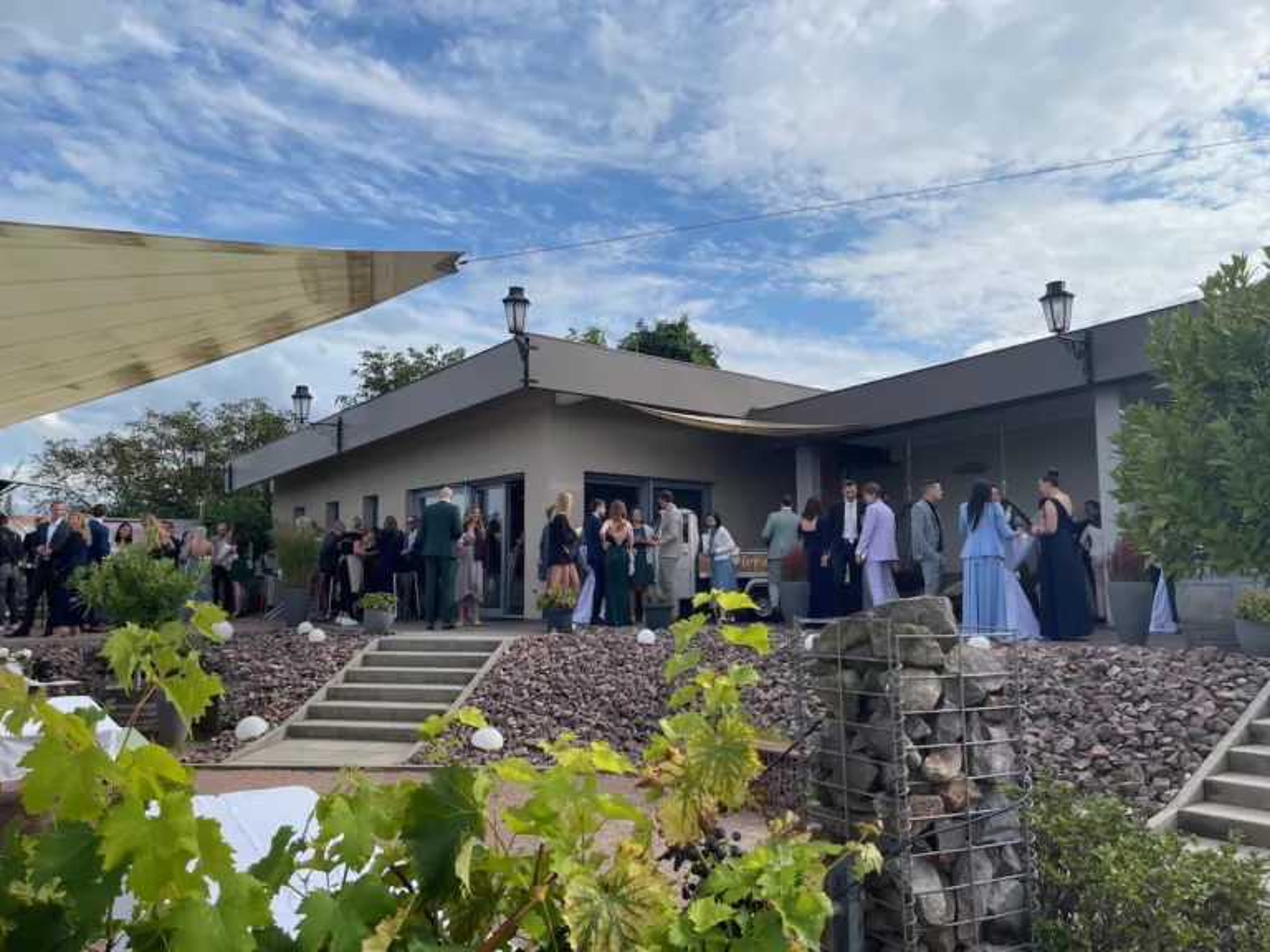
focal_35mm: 25
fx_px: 917
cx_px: 635
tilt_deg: +6.5
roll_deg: +0.2
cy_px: 476
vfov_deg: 54.9
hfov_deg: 69.4
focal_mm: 5.1
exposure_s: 1/4348
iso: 32
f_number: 1.6
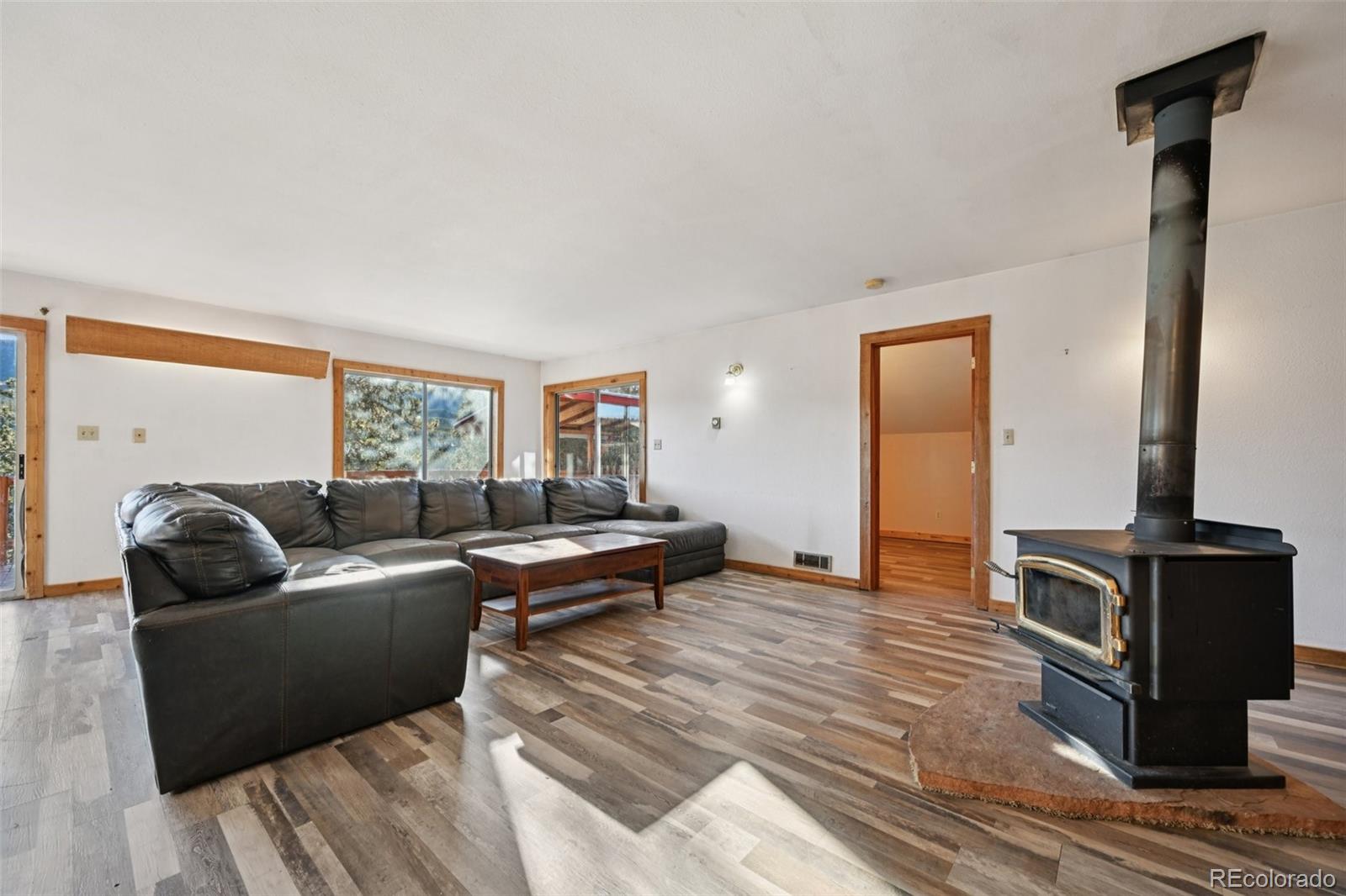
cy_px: 448
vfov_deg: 81.2
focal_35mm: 14
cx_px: 673
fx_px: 523
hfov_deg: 104.3
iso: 200
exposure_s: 1/15
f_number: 8
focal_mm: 14
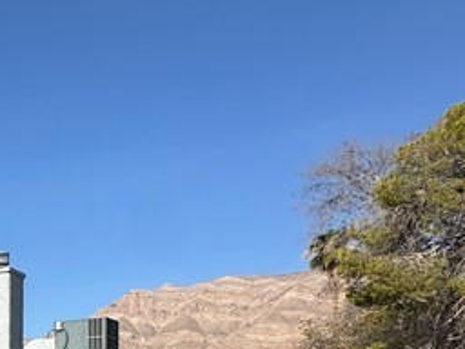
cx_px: -298
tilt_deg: +2.0
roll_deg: -1.1
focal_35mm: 56
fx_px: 752
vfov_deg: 23.8
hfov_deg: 23.8
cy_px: 420
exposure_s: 1/3040
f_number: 2.2
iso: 50
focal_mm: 2.22
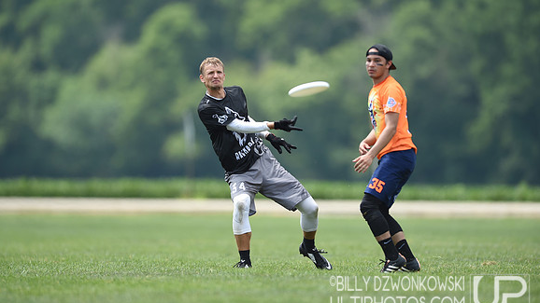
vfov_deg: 2.9
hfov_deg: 5.1
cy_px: 142
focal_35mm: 420
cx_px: 270
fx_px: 6013
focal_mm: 400
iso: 125
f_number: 2.8
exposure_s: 1/1250
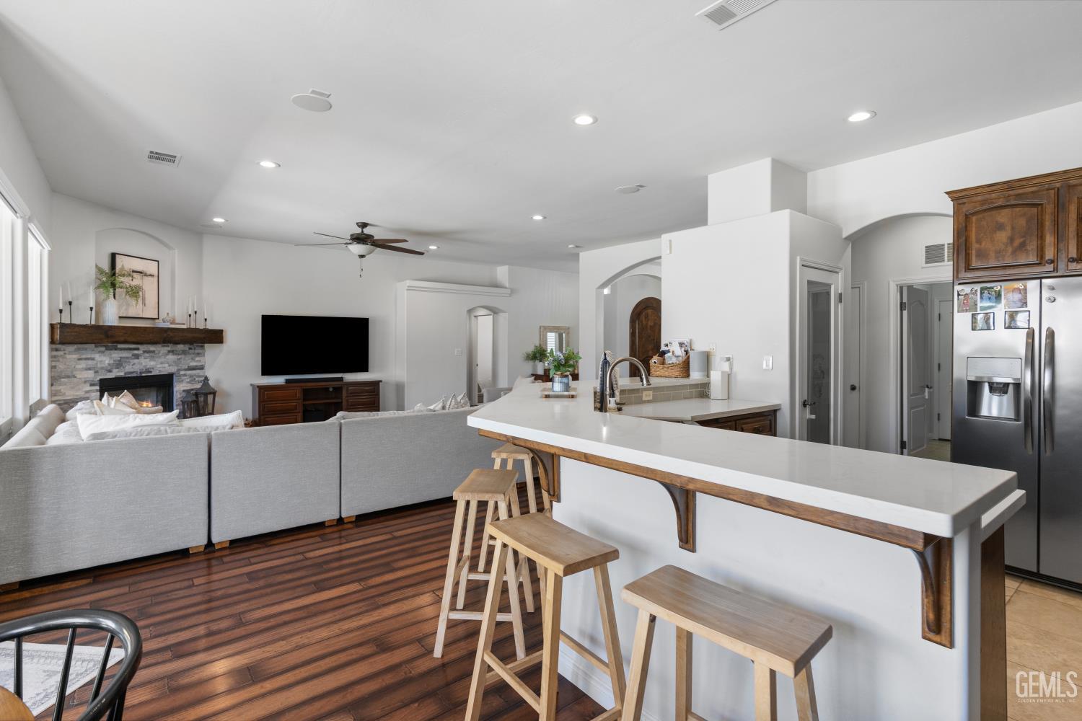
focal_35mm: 17
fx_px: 511
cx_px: 541
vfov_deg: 70.4
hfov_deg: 93.3
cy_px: 360
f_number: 7.1
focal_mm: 17
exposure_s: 1/40
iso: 500
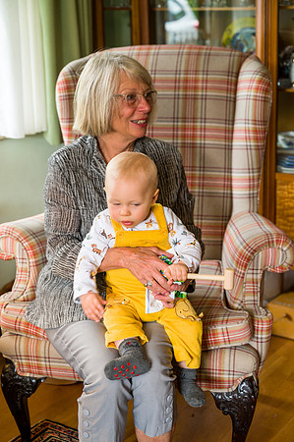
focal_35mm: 66
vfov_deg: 30.5
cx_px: 147
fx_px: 810
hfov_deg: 20.6
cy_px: 221
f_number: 4
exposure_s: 1/60
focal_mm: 66
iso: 500
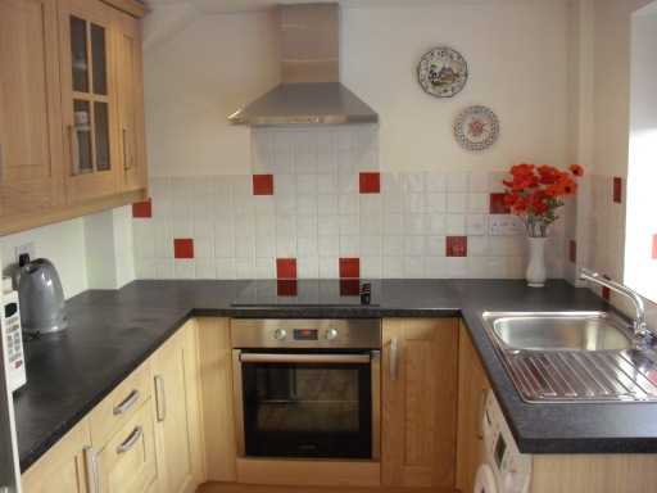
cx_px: 328
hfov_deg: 49.0
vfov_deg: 37.7
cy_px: 246
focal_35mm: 38
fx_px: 721
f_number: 2.8
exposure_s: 1/100
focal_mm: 6.2
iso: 400
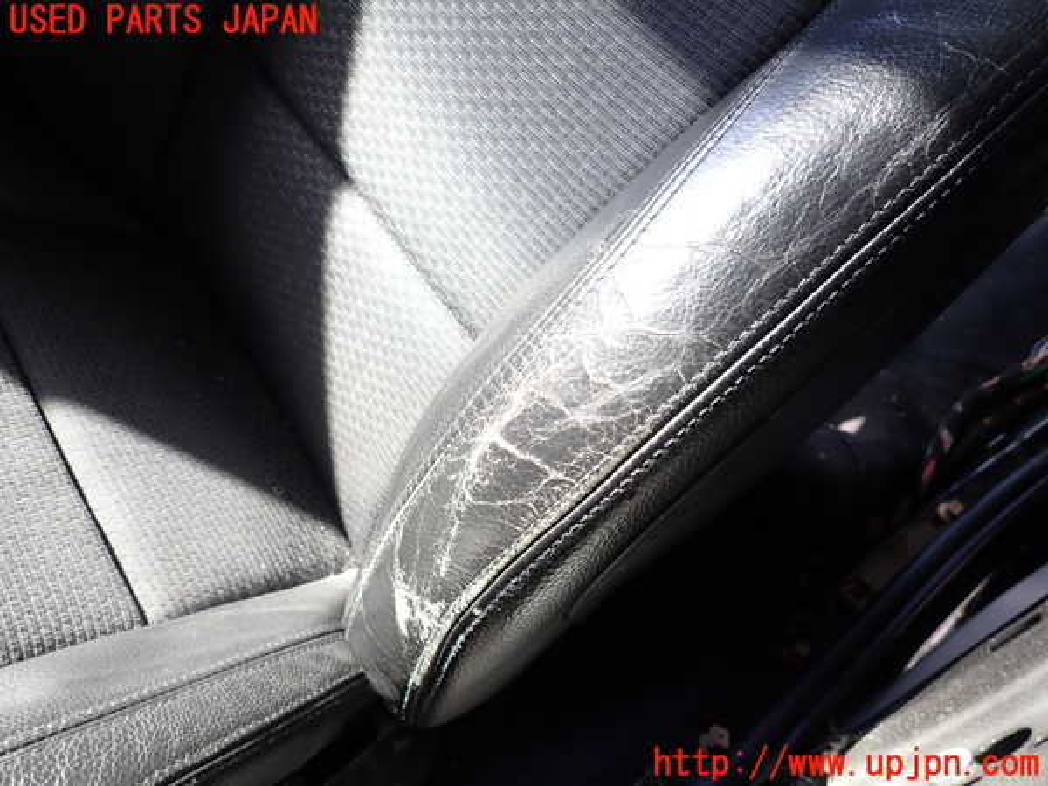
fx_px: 757
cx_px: 524
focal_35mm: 25
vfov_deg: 54.9
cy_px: 393
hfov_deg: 69.4
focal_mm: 4.5
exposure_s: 1/100
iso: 100
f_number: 2.8
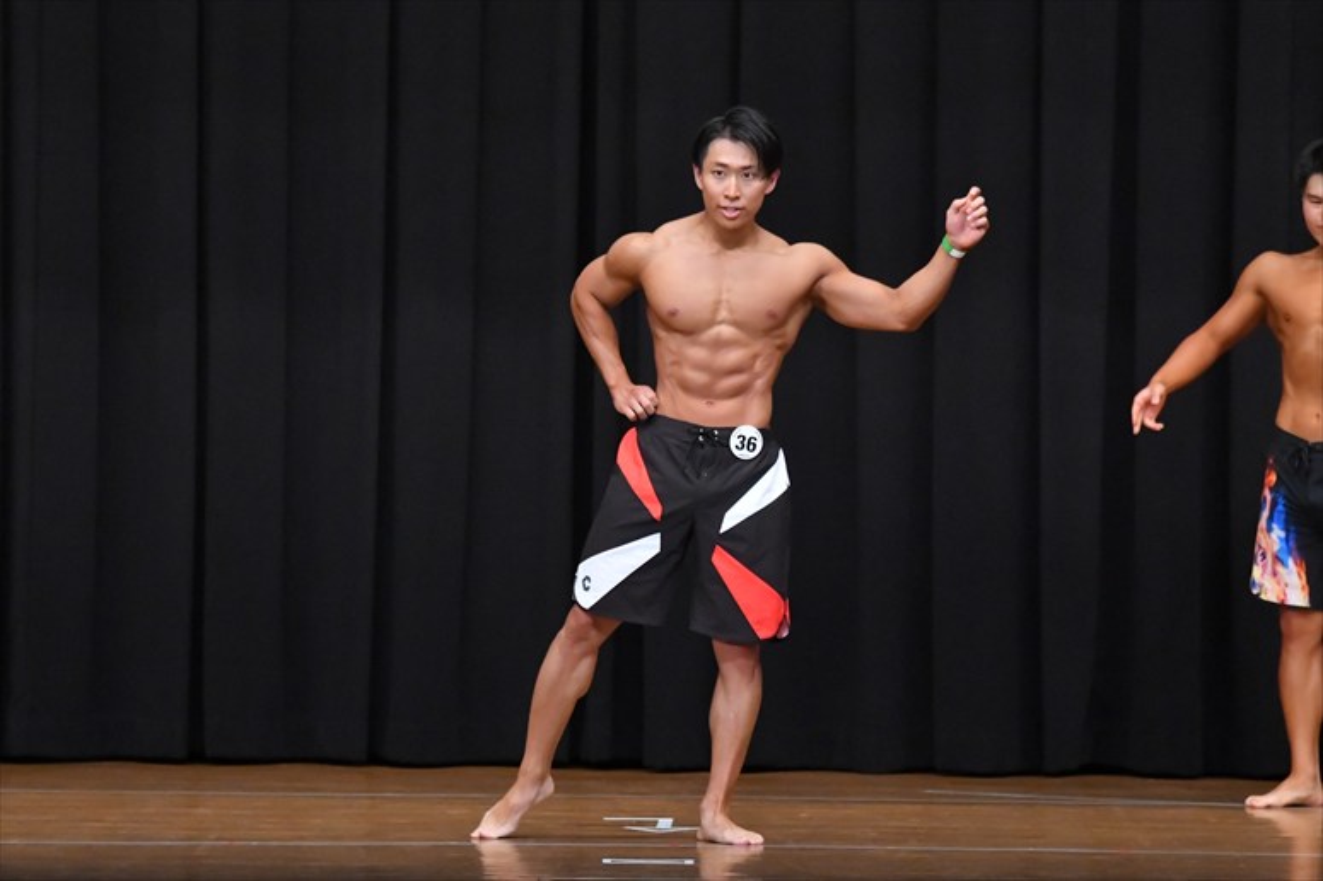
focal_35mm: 225
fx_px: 8265
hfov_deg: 9.2
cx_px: 662
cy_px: 440
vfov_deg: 6.1
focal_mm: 150
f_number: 5.6
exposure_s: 1/400
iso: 8000
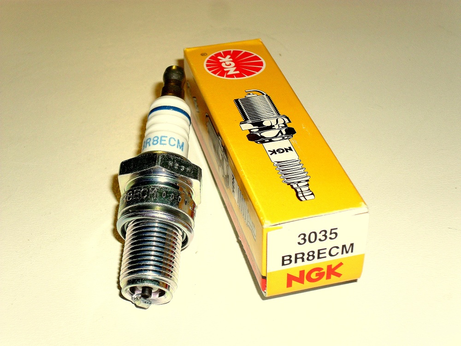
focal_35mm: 66
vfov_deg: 22.3
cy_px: 173
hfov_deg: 29.4
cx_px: 230
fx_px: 879
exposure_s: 1/60
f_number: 4.6
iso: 200
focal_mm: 11.7
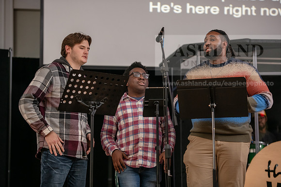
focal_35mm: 110
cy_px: 94
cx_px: 140
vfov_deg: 12.5
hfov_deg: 18.6
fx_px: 859
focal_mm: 110
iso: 1600
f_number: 2.8
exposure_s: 1/60
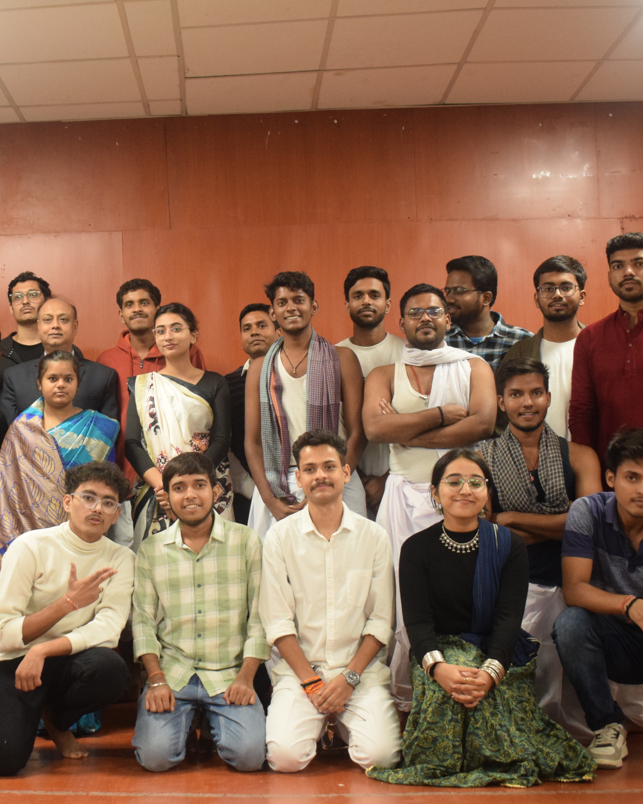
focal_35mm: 54
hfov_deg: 27.8
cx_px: 143
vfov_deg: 34.9
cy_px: 402
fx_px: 1278
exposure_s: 1/60
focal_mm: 25
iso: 2000
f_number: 4.5
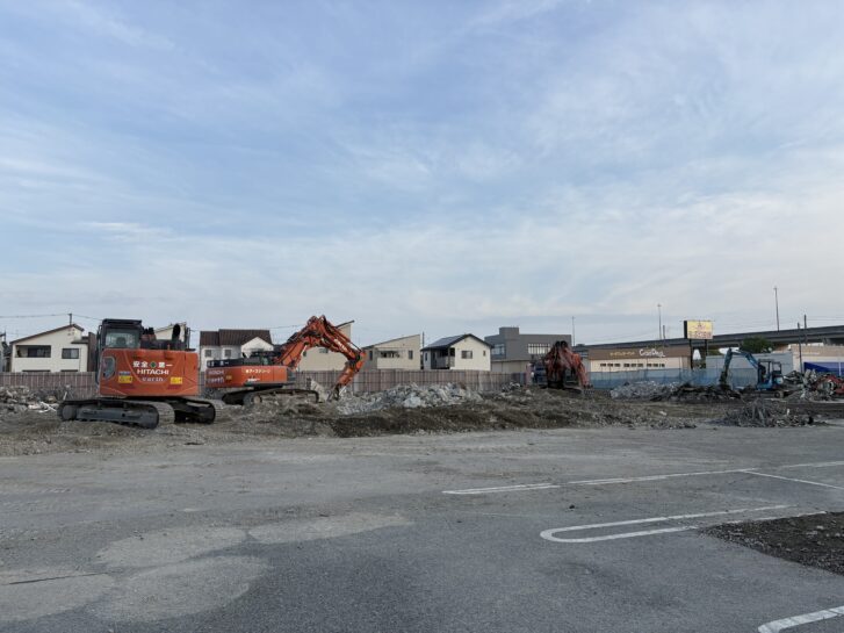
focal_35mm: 26
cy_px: 316
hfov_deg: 67.3
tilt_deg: +5.5
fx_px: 634
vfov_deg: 53.0
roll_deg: +1.1
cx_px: 422
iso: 50
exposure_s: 1/1287
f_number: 1.6
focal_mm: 5.96
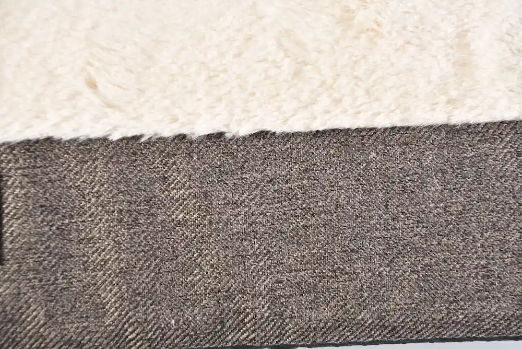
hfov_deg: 28.8
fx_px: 1016
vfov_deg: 19.5
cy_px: 174
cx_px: 261
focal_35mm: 70
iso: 320
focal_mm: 70
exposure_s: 1/125
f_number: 9
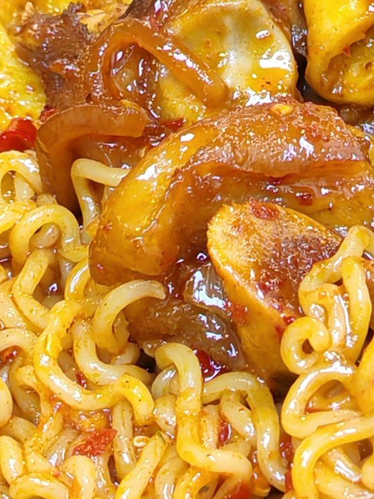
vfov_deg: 12.8
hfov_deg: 9.4
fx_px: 2219
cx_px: 502
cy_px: 276
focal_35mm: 154
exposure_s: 1/50
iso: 640
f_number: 1.95
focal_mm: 5.52
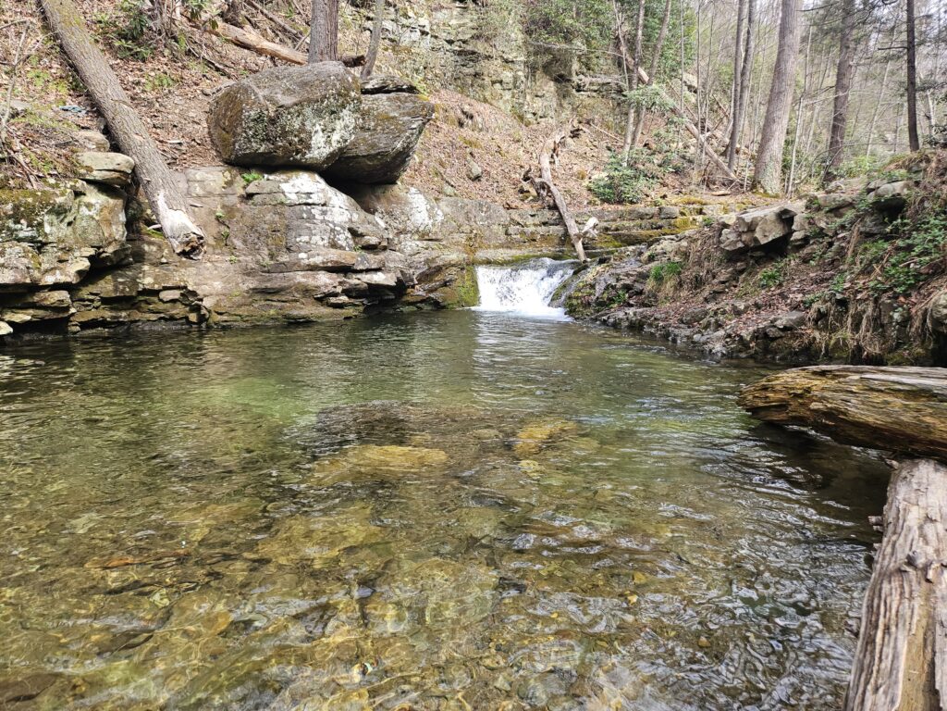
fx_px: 629
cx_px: 474
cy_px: 356
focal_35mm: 23
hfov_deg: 73.9
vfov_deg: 58.9
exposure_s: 1/228
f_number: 1.8
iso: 40
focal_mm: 5.4
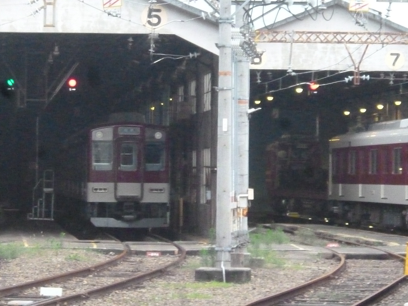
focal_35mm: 189
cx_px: 204
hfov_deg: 10.5
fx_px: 2228
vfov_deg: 7.9
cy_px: 153
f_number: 6.5
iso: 1600
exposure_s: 1/15
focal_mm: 20
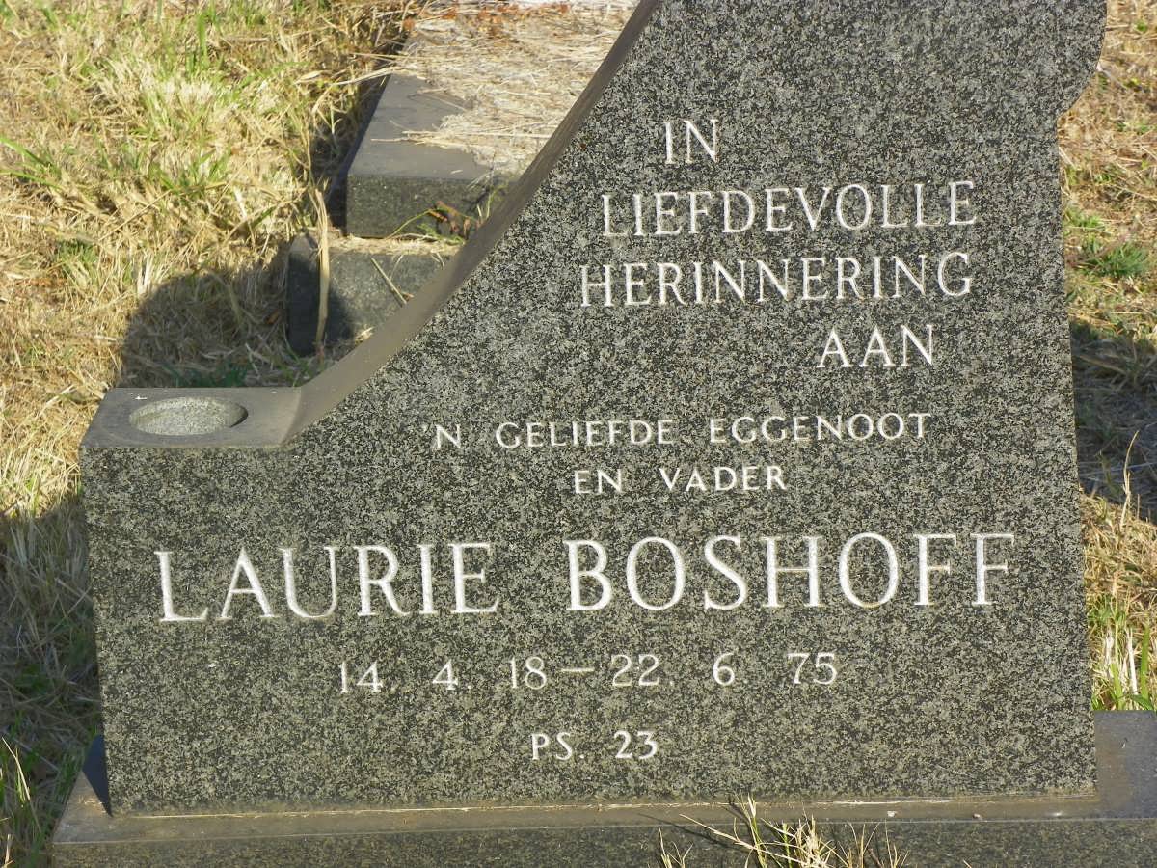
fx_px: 3710
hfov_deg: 17.7
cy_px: 434
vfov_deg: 13.3
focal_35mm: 111
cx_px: 578
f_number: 4.5
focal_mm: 19.7
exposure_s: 1/200
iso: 64
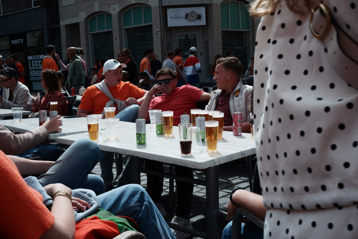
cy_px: 120
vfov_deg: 32.6
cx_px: 179
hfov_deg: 47.4
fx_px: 408
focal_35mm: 41
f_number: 9
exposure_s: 1/600
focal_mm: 27
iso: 200
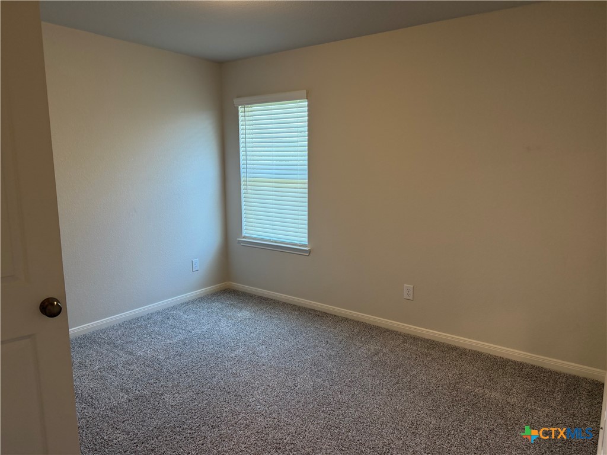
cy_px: 228
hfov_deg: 71.6
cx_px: 304
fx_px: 421
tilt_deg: -9.9
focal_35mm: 24
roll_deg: -0.7
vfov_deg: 56.8
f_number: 1.78
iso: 200
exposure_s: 1/121
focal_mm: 6.76
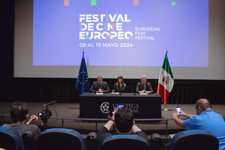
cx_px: 112
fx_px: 188
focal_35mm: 30
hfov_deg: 61.9
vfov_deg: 43.6
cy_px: 75
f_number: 4
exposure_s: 1/30
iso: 1600
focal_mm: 20
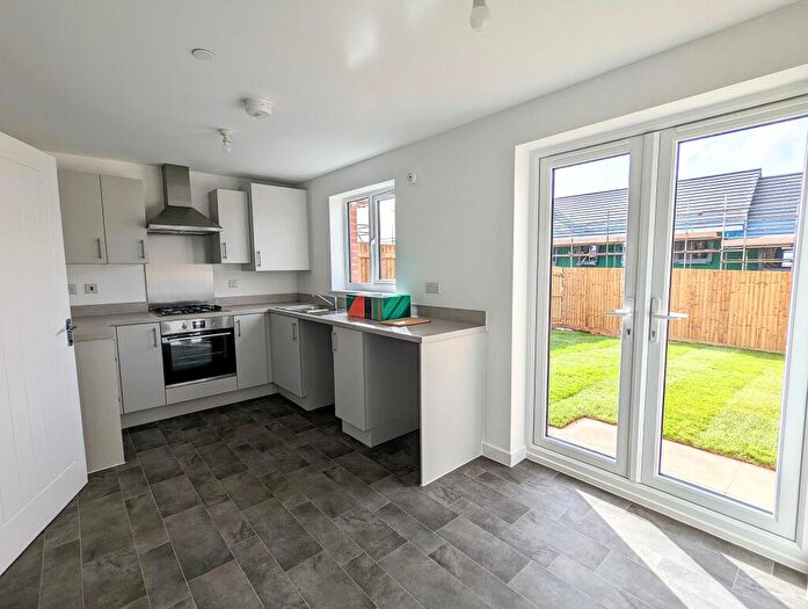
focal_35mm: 16
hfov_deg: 94.4
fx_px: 374
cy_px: 304
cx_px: 404
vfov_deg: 78.3
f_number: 2.2
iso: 54
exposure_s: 1/1309
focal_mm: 2.35
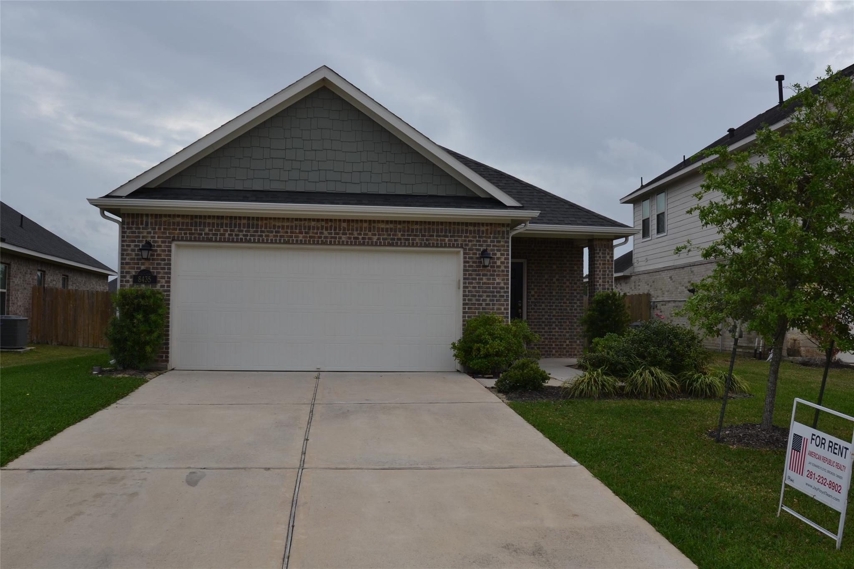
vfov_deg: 43.6
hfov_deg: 61.9
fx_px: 712
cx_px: 427
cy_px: 284
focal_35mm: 30
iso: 100
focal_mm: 20
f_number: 8
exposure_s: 1/250
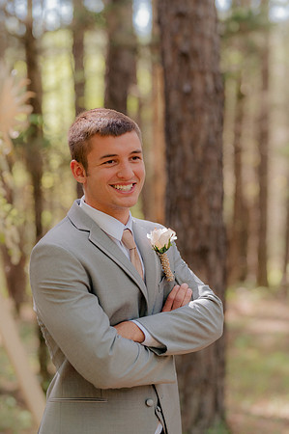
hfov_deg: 16.0
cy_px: 217
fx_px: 1026
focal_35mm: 85
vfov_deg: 23.9
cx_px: 144
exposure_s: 1/2000
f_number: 2.2
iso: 800
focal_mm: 85
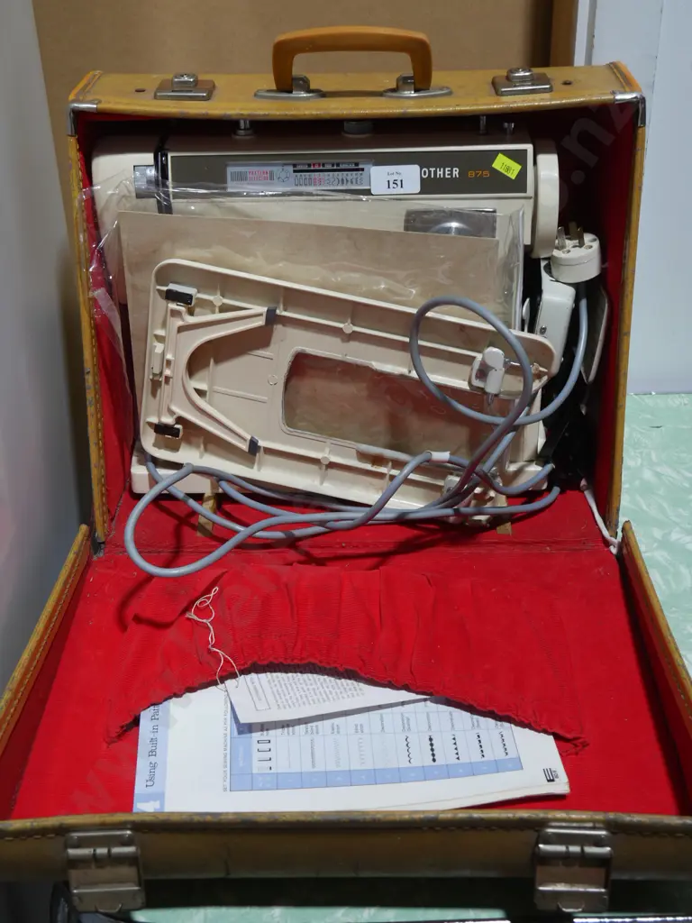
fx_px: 1226
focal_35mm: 46
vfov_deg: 41.2
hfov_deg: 31.5
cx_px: 346
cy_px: 462
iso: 200
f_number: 5.1
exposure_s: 1/60
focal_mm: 23
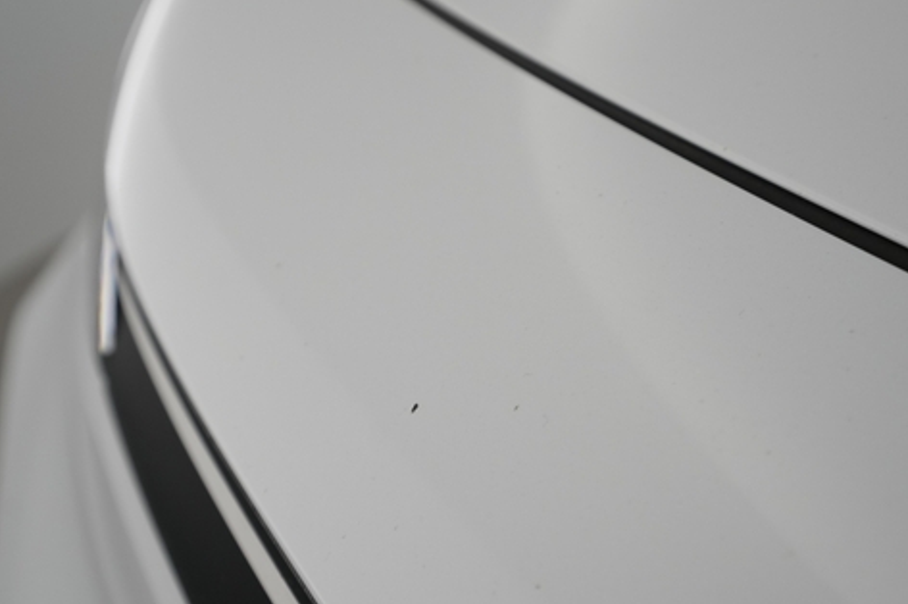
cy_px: 325
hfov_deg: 50.7
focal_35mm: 38
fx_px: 958
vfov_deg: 35.0
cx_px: 481
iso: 1000
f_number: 4.5
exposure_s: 1/100
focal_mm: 28
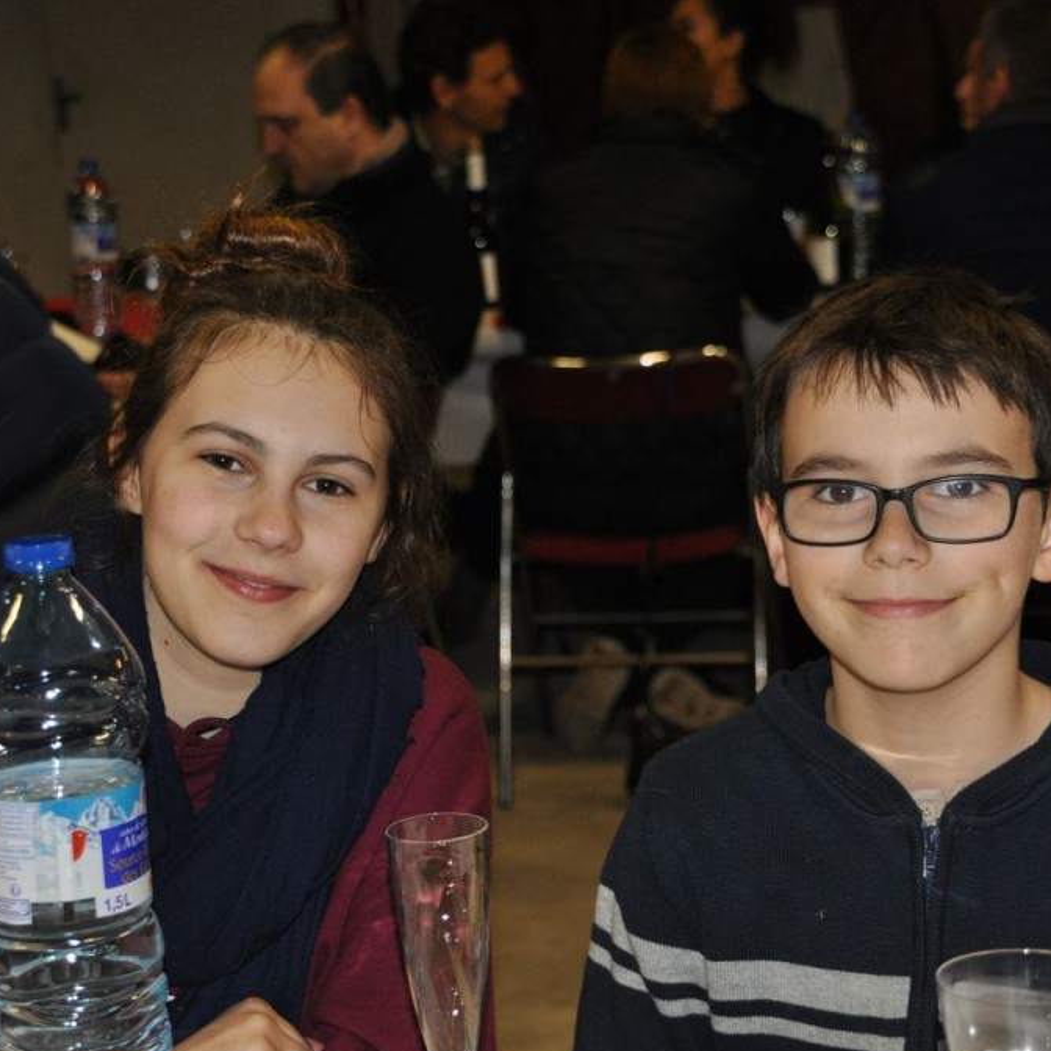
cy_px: 530
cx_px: 565
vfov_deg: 17.9
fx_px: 3332
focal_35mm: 97
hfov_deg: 17.9
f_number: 4.8
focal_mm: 50
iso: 800
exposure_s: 1/60
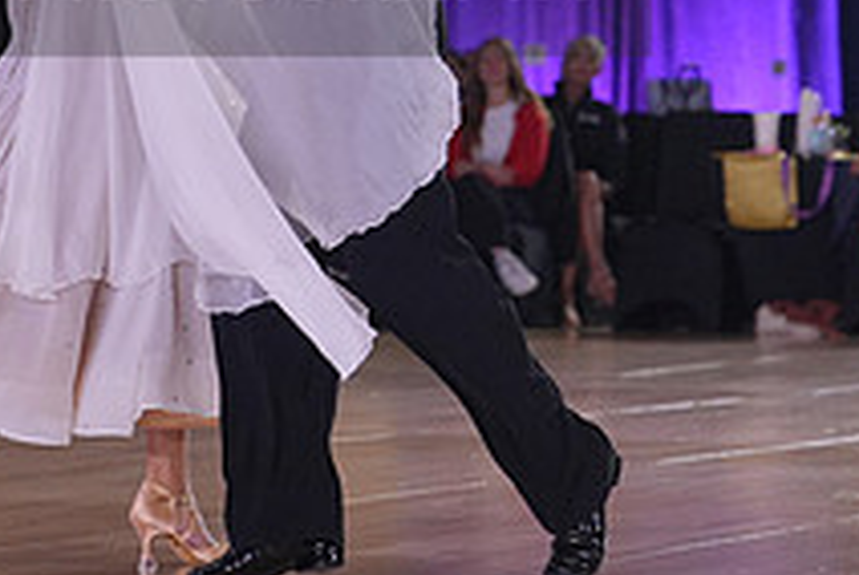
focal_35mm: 213
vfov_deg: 6.4
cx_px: 211
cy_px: -51
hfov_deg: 9.6
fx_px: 5089
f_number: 3.5
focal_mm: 78
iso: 2000
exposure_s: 1/500
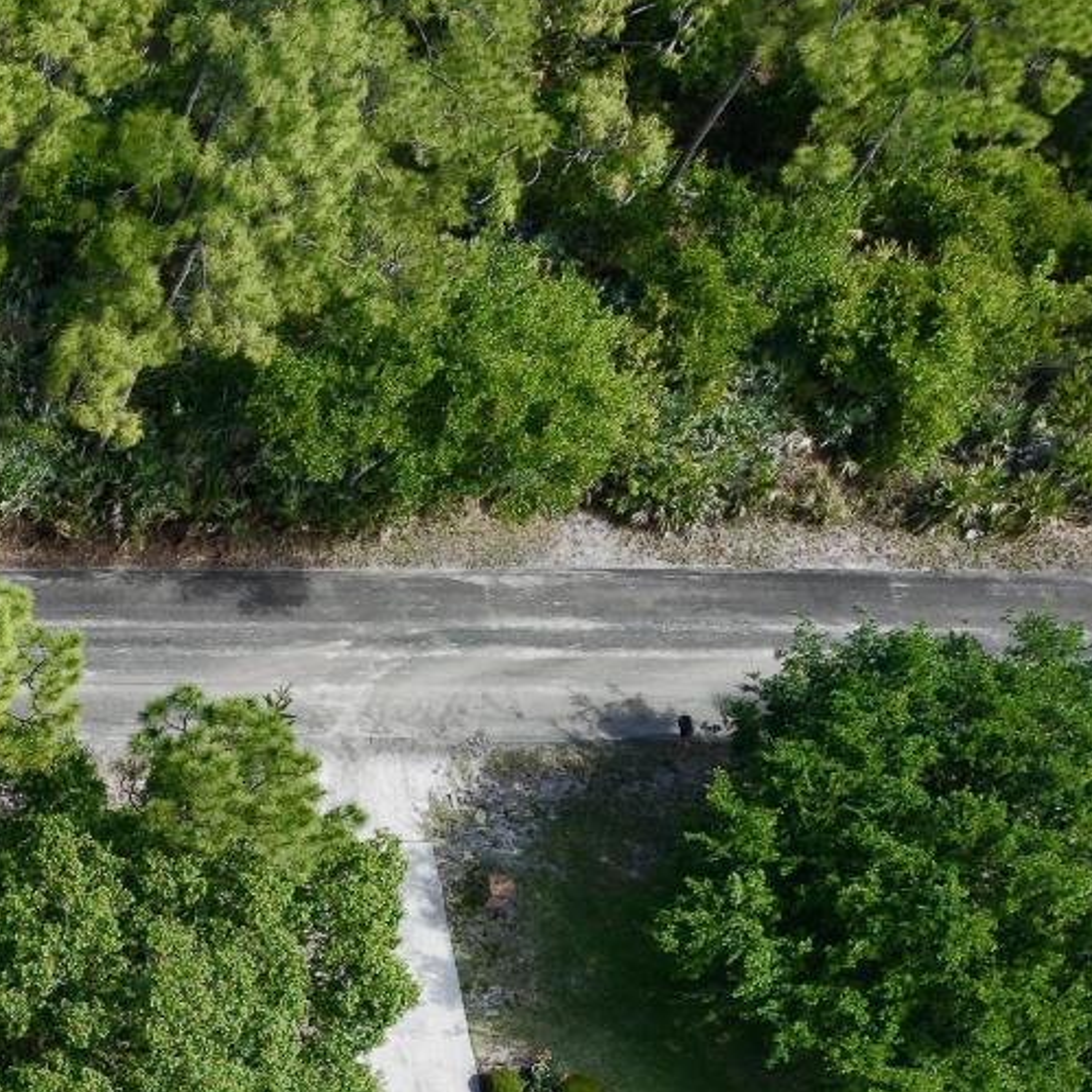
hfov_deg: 16.7
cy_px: 1549
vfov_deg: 18.1
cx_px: -849
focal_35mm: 87
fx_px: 3105
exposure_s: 1/125
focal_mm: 8.67
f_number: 1.8
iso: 100
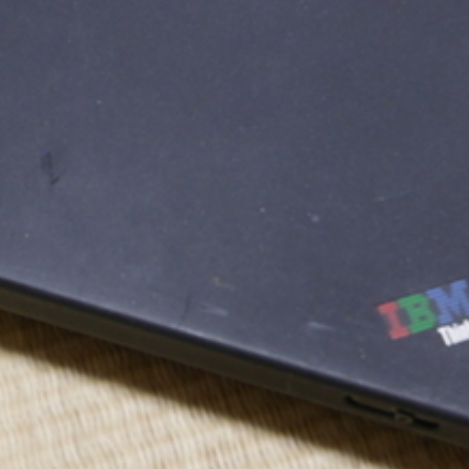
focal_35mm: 121
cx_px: 169
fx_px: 1855
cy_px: 35
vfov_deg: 14.3
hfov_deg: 14.4
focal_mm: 25
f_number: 5.2
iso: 800
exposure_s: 1/15
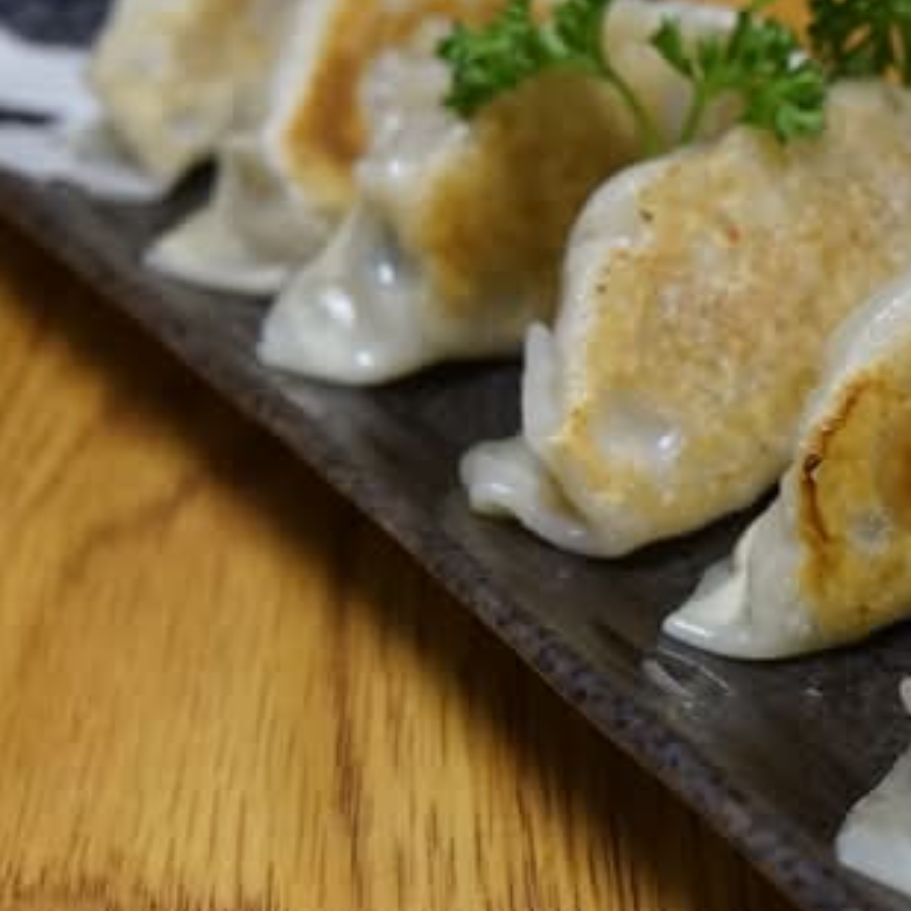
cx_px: 755
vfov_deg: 22.8
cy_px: 425
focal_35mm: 76
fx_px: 2263
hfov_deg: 22.4
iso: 1600
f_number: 5.6
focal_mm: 28
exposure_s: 1/60
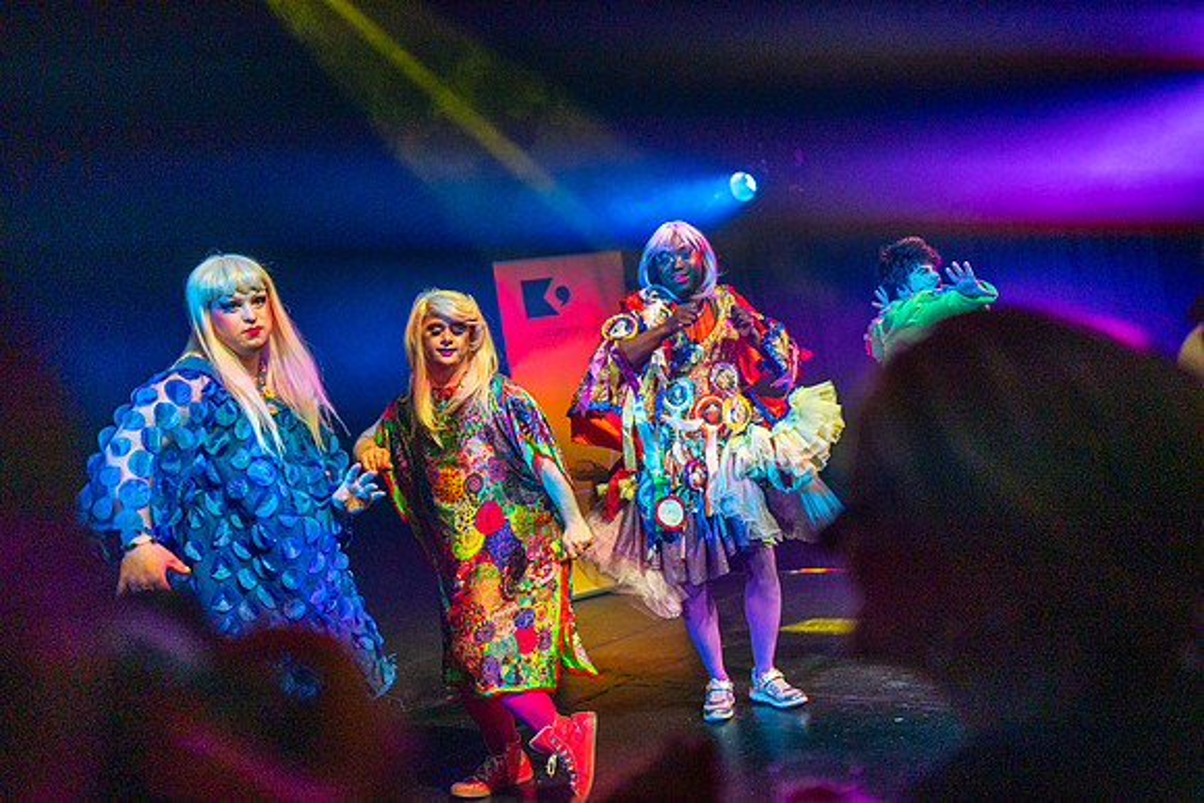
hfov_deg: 54.4
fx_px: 1171
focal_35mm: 35
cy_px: 402
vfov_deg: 37.9
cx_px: 602
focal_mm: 35
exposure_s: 1/3200
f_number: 1.4
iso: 2500
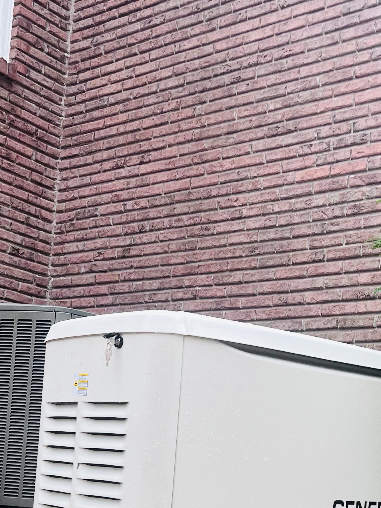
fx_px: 866
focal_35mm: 59
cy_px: 430
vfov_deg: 31.6
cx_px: 284
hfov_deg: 24.6
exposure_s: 1/121
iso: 50
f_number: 1.5
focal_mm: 5.7
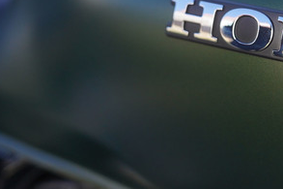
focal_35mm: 113
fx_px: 888
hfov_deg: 17.6
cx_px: 303
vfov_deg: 12.1
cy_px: 42
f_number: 2.8
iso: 500
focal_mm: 46
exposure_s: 1/2000
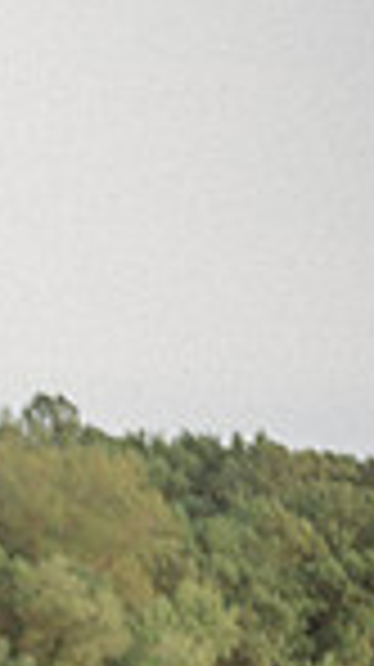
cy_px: 666
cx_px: -861
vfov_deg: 4.8
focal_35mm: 445
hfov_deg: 2.7
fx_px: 7863
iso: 250
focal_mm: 102
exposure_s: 1/200
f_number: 2.8
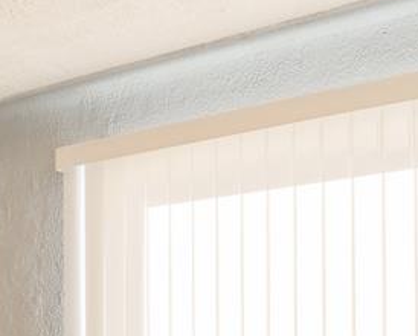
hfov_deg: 22.5
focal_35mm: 64
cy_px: 374
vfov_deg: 22.6
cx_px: -256
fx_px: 789
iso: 200
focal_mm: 18.2
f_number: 16
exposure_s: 1/20
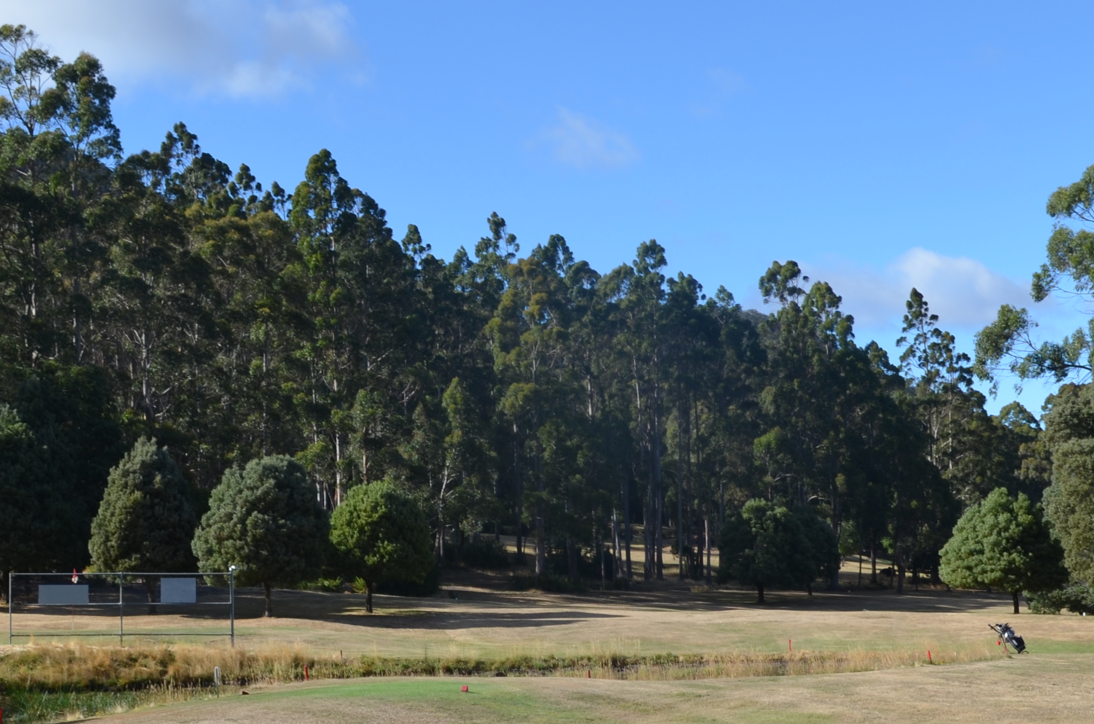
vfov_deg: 20.0
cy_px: 596
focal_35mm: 67
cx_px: 639
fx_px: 2032
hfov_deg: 30.1
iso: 100
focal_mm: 20
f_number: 8
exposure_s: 1/250
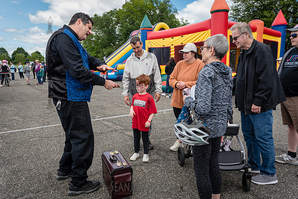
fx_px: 224
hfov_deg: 67.4
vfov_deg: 48.0
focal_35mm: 27
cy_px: 100
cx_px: 149
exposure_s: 1/1250
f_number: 4
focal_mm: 27
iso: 400
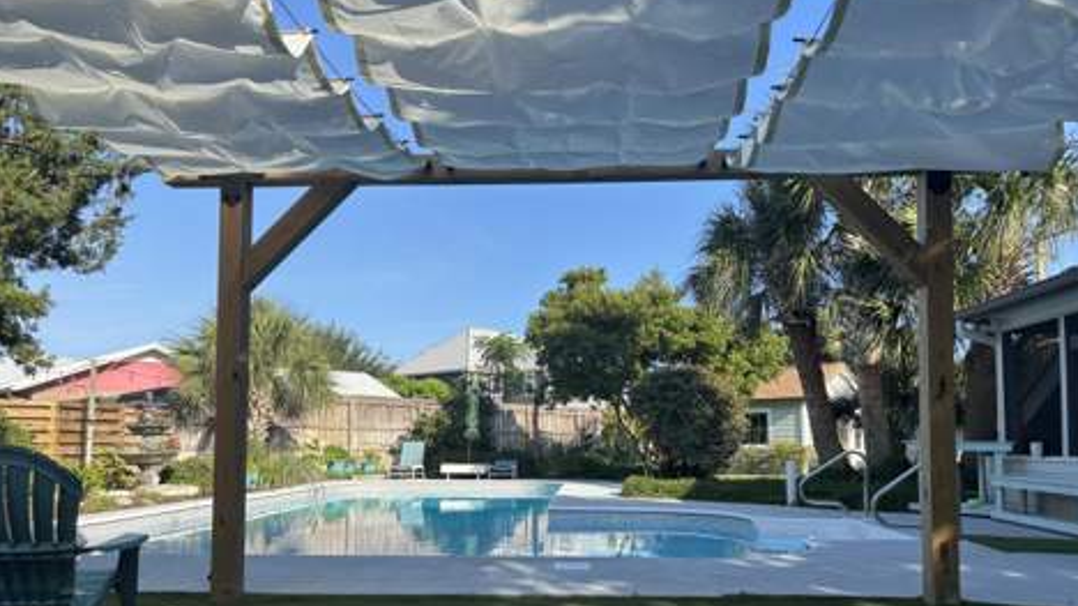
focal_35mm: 29
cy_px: 381
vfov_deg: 39.9
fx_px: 829
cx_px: 548
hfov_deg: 66.1
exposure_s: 1/1984
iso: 50
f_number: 1.6
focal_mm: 5.96
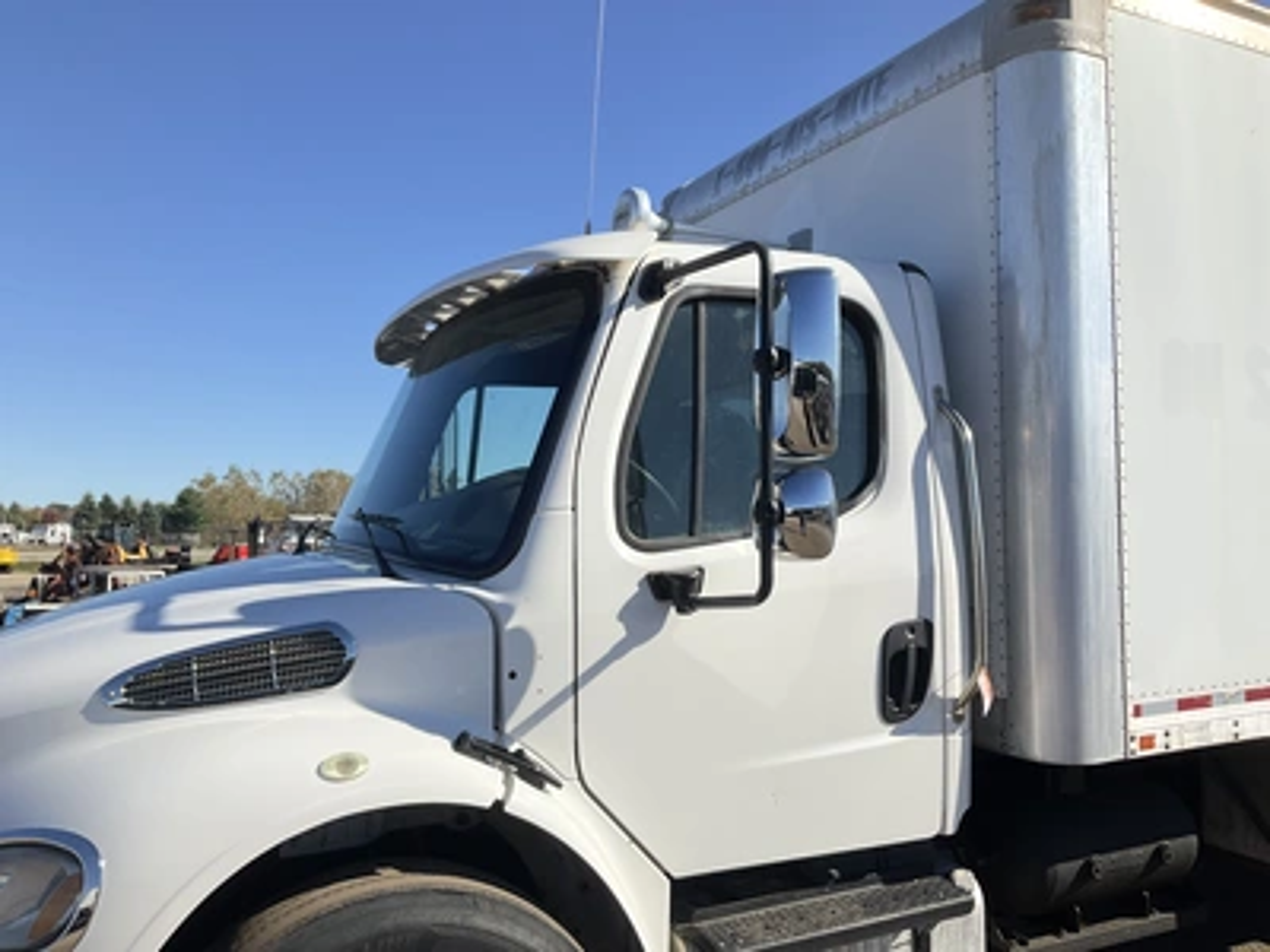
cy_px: 476
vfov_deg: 48.2
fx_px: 1064
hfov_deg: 61.7
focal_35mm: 29
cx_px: 635
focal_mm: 3
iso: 25
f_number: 1.8
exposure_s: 1/2667
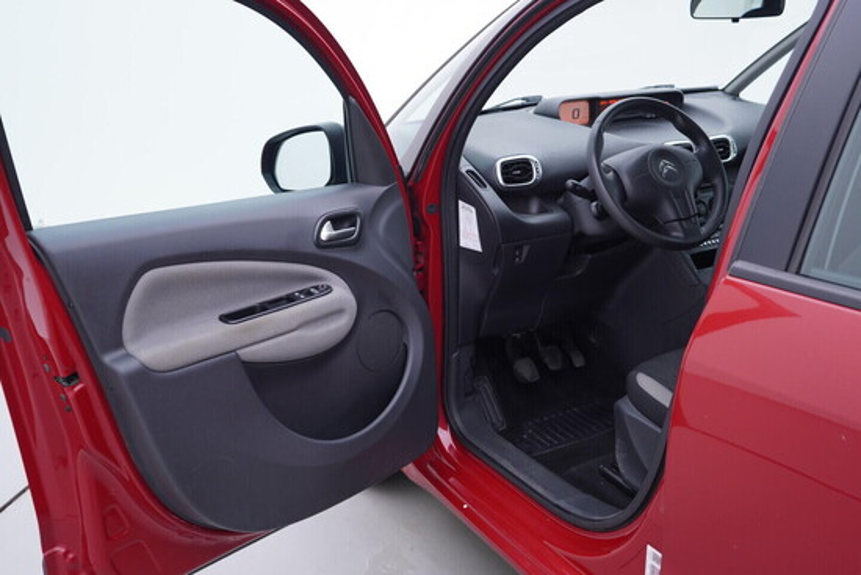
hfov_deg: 53.1
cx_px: 430
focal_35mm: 36
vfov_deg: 36.9
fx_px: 861
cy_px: 288
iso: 125
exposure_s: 1/50
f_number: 3.2
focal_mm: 24
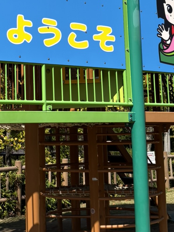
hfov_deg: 18.8
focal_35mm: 78
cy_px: 27
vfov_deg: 24.4
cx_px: 59
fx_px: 523
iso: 50
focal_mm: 5.96
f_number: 1.6
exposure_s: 1/4065
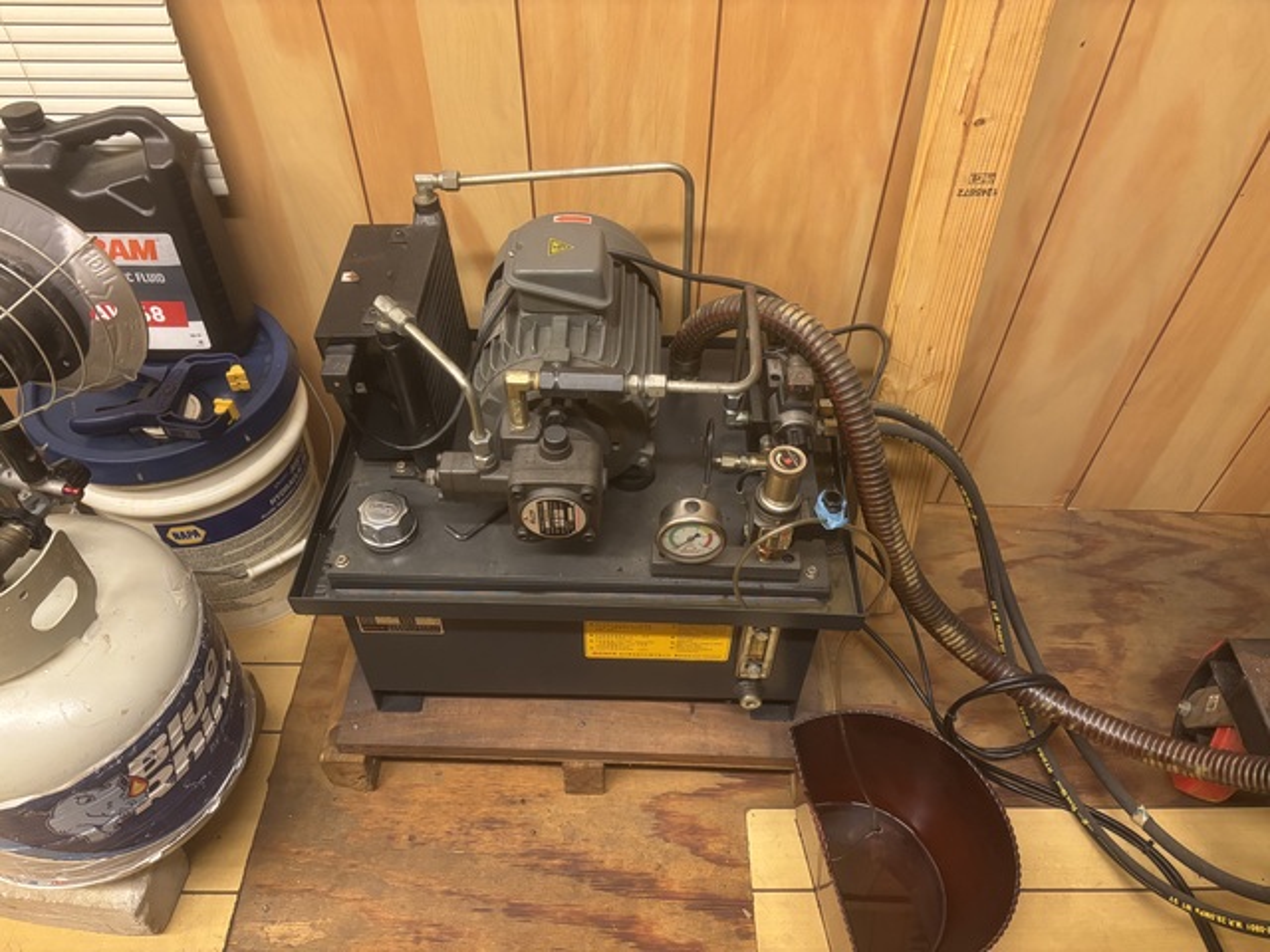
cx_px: 635
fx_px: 954
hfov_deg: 67.3
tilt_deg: -48.0
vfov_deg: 53.1
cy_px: 476
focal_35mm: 26
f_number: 1.6
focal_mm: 5.96
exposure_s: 1/60
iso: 400
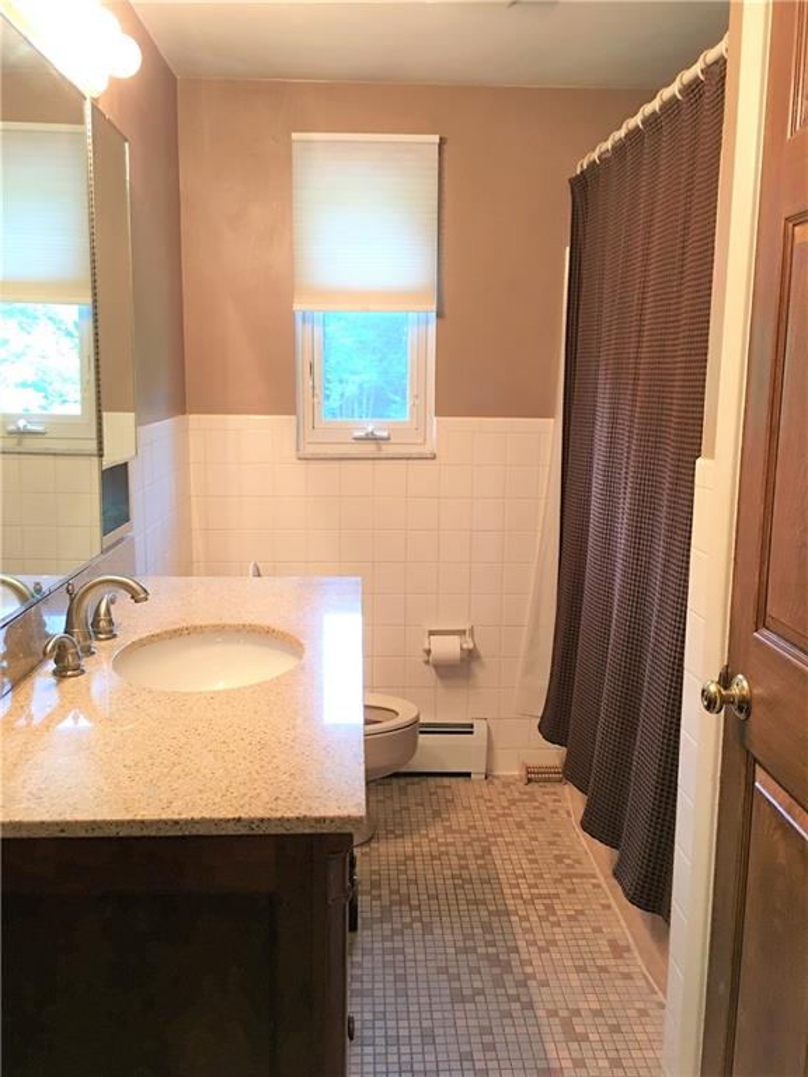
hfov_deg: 48.2
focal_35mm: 29
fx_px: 903
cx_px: 404
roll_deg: -1.6
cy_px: 538
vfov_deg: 61.7
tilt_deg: -8.4
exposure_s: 1/15
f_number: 2.2
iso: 64
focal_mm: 4.15
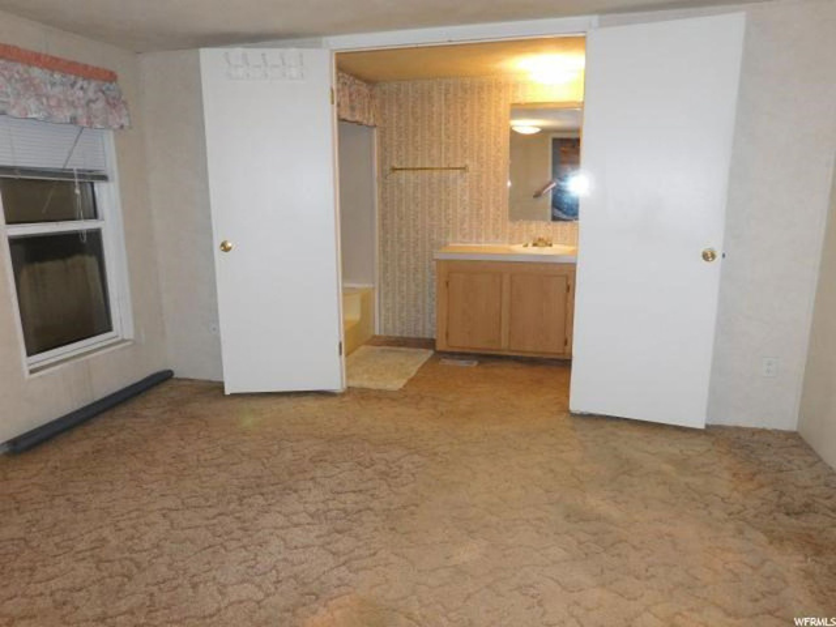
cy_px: 314
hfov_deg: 71.6
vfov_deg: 56.8
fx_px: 580
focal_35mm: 24
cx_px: 418
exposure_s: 1/30
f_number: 3
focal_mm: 4.1
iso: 200
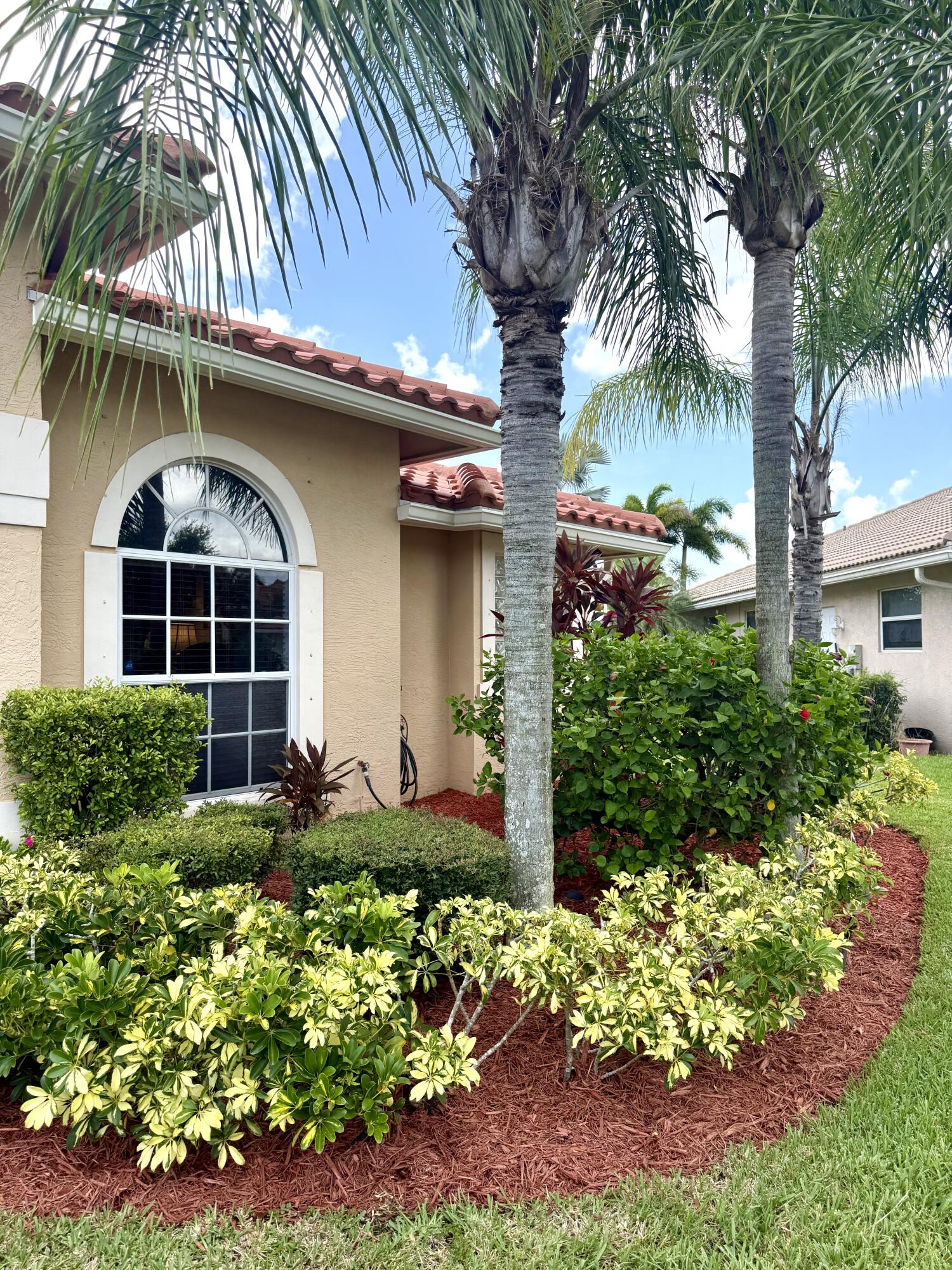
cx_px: 476
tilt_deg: +2.0
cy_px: 635
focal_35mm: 24
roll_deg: +0.0
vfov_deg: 71.6
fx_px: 880
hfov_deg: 56.8
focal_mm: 6.76
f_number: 1.78
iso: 100
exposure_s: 1/1727
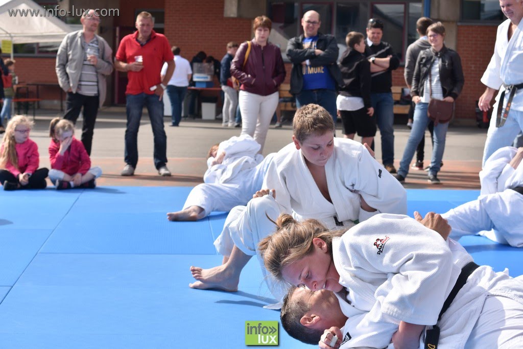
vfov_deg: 18.2
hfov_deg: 27.0
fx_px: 1090
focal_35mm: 75
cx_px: 262
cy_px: 174
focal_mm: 50
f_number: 6.3
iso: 100
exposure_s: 1/500
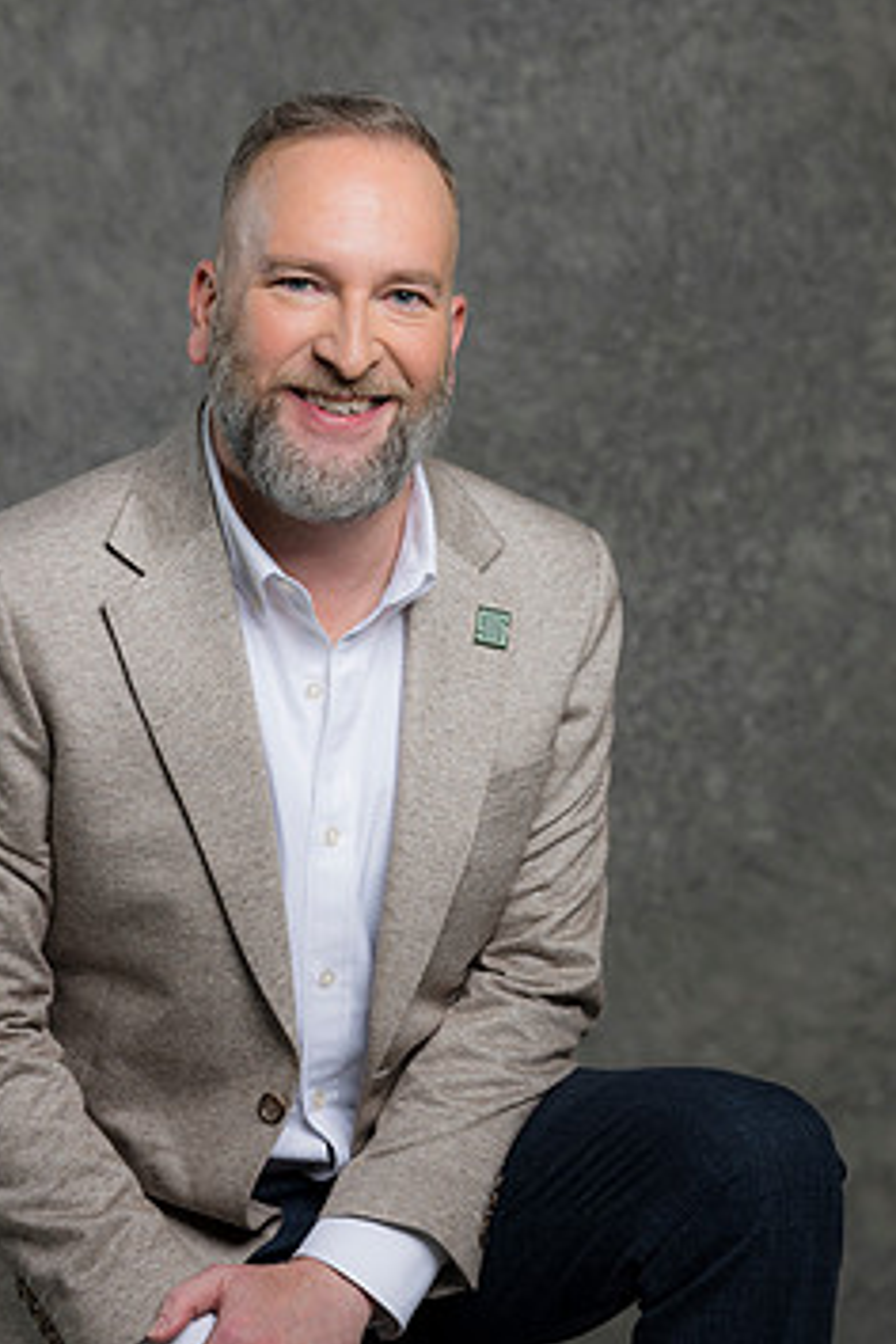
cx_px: 391
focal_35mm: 108
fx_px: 4032
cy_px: 714
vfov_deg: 18.9
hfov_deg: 12.7
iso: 125
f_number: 5
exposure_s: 1/200
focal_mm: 85
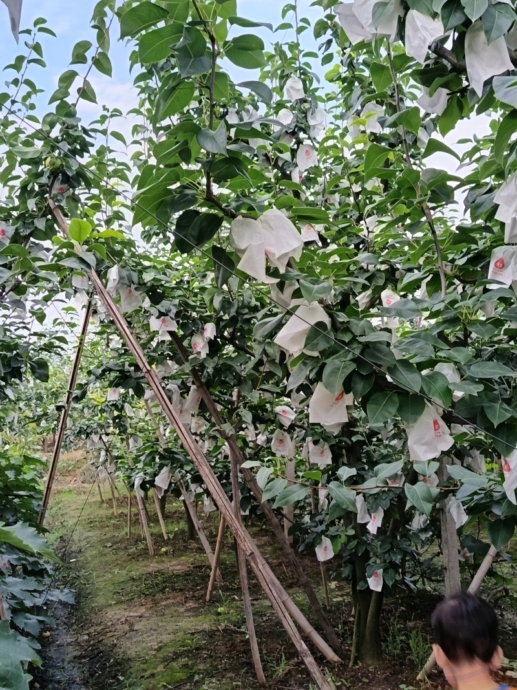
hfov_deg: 36.0
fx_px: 797
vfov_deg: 46.8
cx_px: 258
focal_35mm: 40
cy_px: 345
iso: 392
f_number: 1.75
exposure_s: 1/50
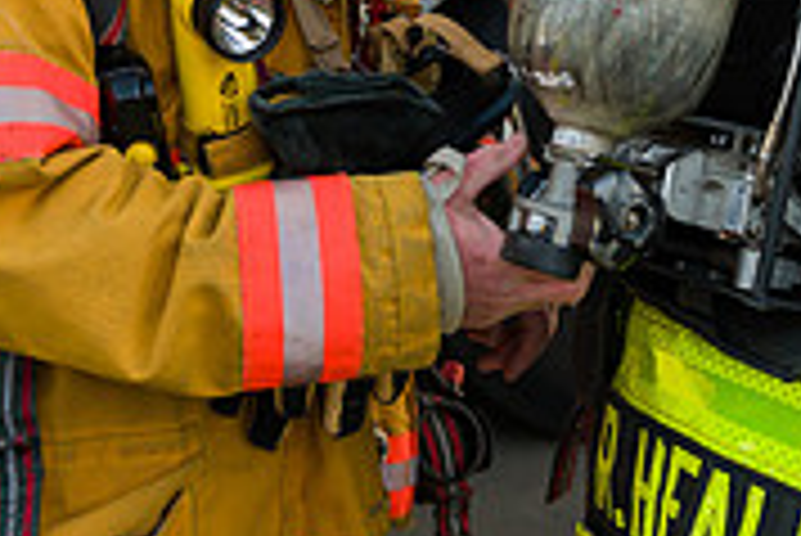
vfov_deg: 16.8
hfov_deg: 25.9
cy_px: -95
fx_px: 1737
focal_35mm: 78
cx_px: 333
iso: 640
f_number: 3.2
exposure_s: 1/320
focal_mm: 24
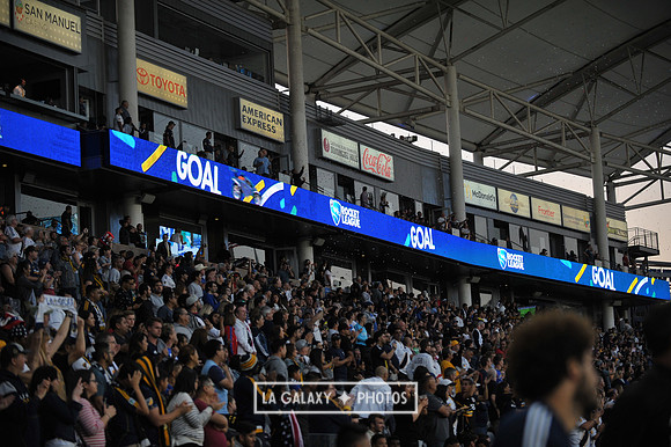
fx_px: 1770
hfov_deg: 21.5
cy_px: 224
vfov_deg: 14.4
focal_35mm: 95
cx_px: 336
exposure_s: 1/1000
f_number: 2.8
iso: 640
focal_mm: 95
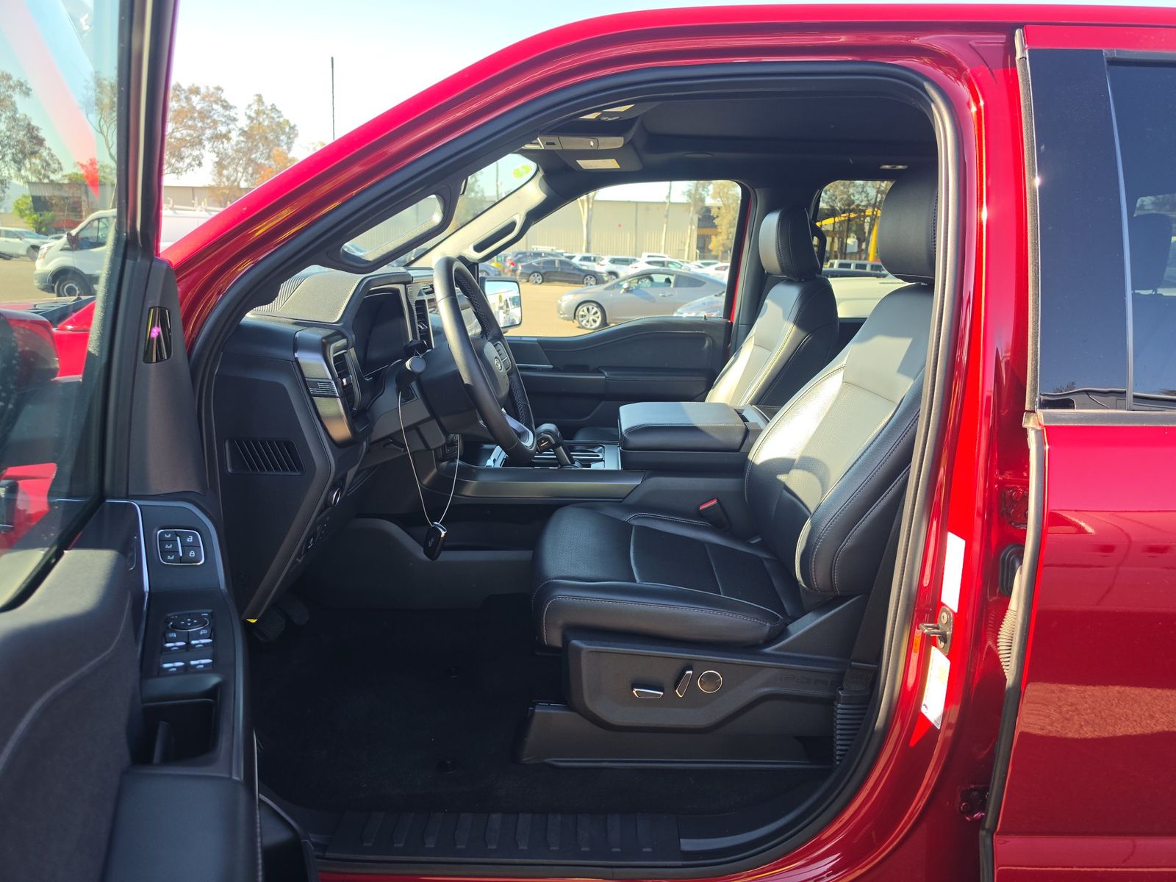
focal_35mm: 23
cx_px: 588
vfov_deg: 58.9
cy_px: 441
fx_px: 781
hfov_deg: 73.9
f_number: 1.4
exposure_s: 1/141
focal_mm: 6.5
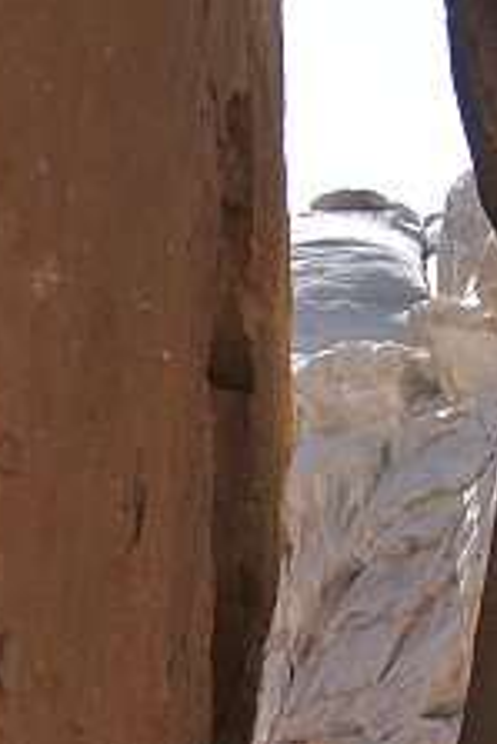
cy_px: 1488
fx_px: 5231
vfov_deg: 7.8
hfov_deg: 5.4
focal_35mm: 253
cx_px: 524
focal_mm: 23.6
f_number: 5
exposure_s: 1/250
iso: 160
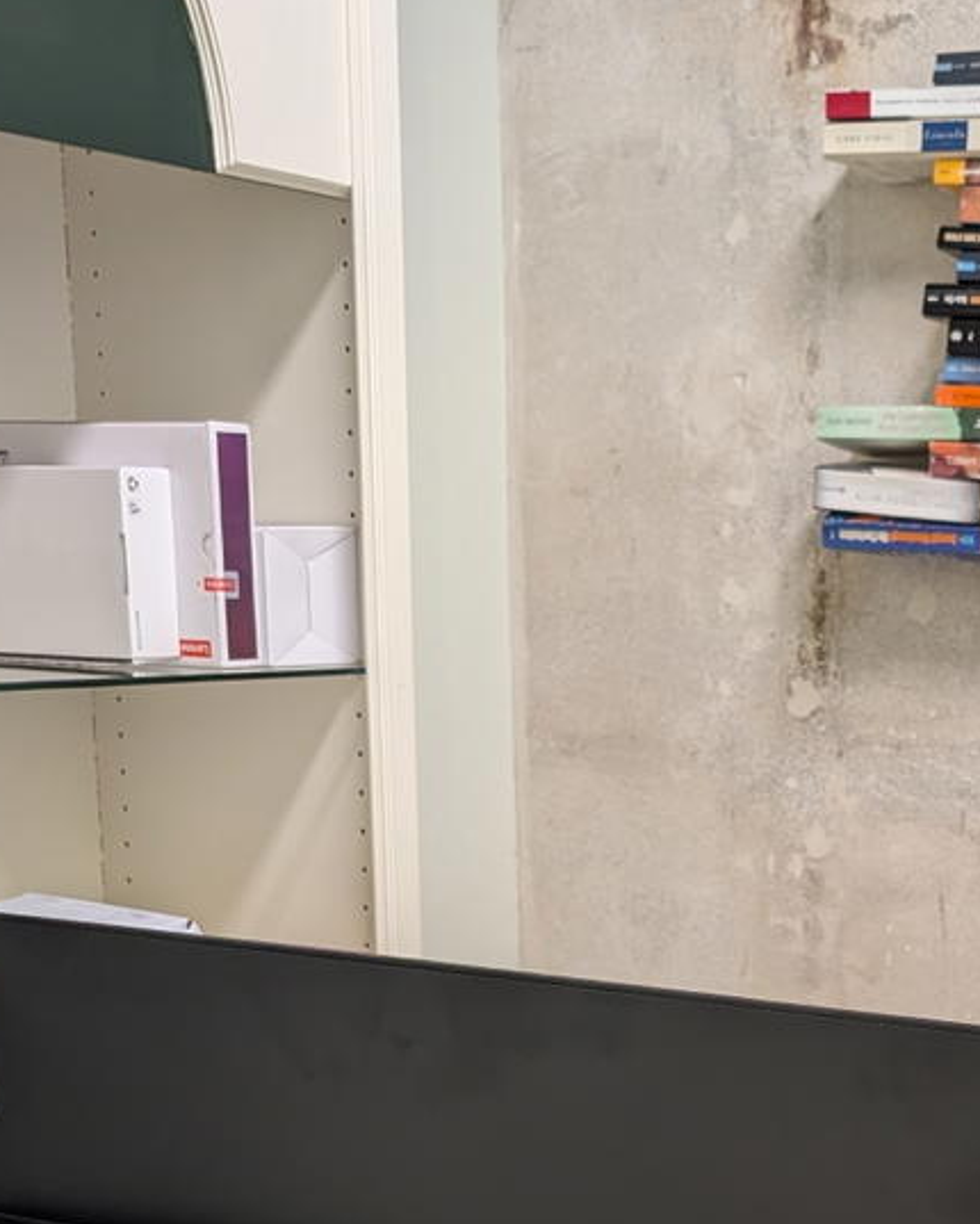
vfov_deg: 27.7
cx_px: 916
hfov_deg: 22.8
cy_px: 1176
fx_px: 2355
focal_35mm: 65
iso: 296
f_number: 1.68
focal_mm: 6.9
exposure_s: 1/25
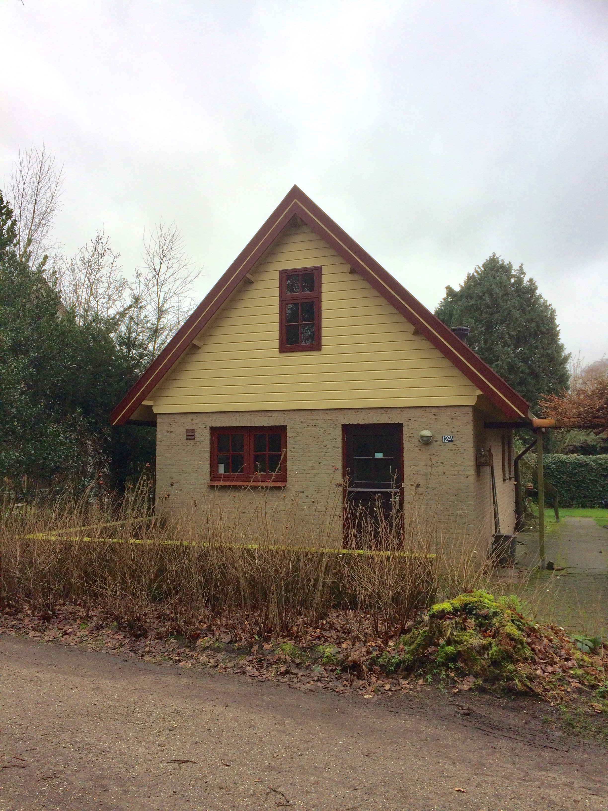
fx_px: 679
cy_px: 406
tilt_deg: +3.4
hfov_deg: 48.2
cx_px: 304
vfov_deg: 61.7
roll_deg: +1.0
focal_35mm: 29
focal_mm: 4.15
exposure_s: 1/287
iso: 32
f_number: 2.2
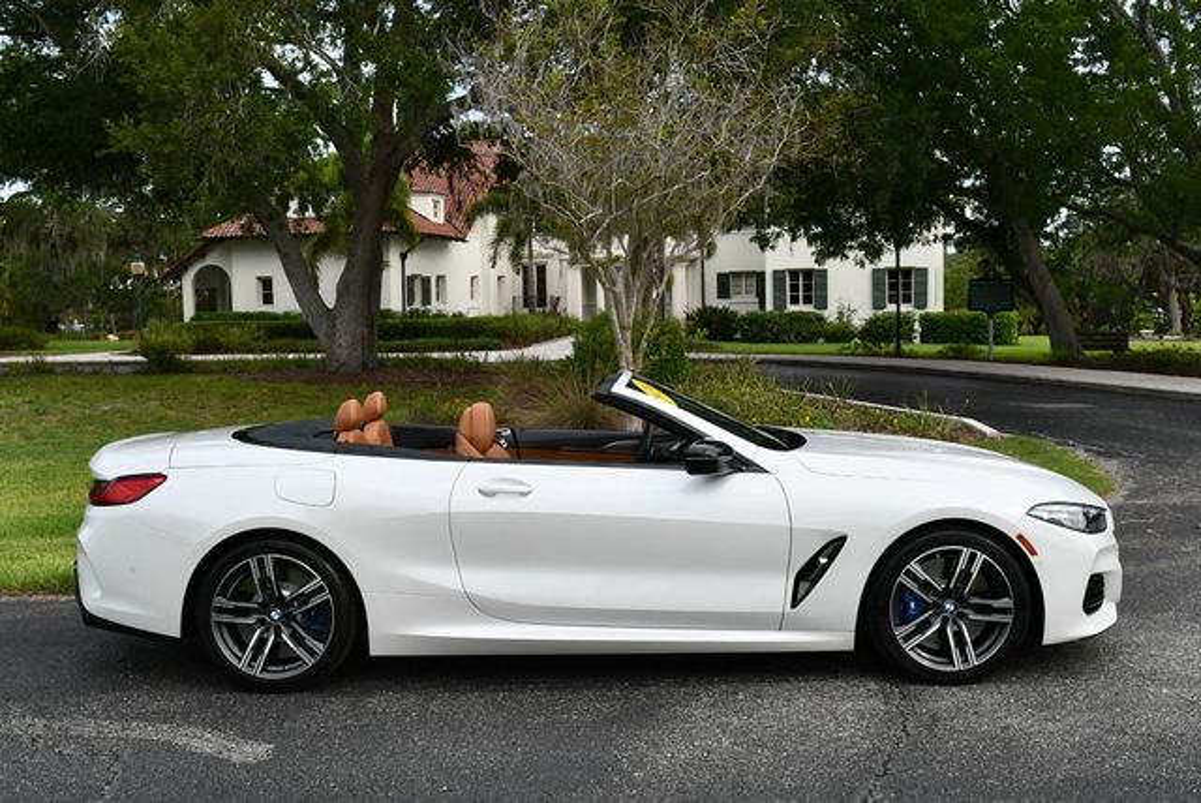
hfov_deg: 48.4
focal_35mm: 40
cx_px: 600
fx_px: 1336
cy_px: 402
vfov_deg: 33.5
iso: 160
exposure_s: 1/250
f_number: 8
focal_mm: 20
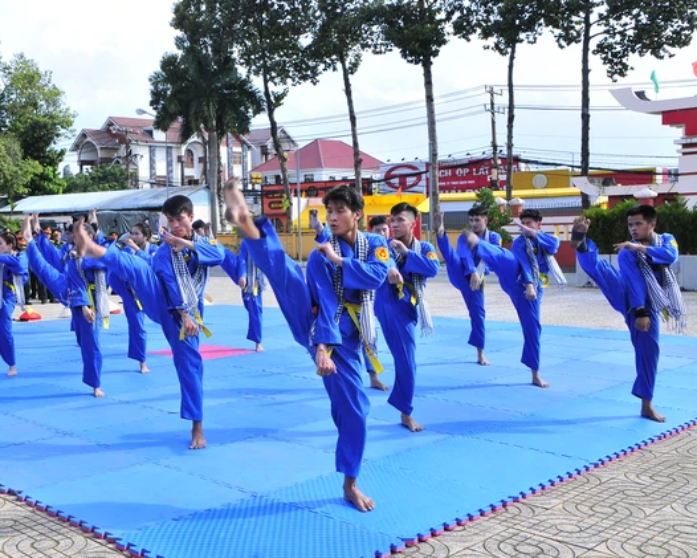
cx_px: 207
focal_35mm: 40
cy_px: 243
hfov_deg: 44.8
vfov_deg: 37.3
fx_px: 825
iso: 250
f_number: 10
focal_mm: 20
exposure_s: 1/160
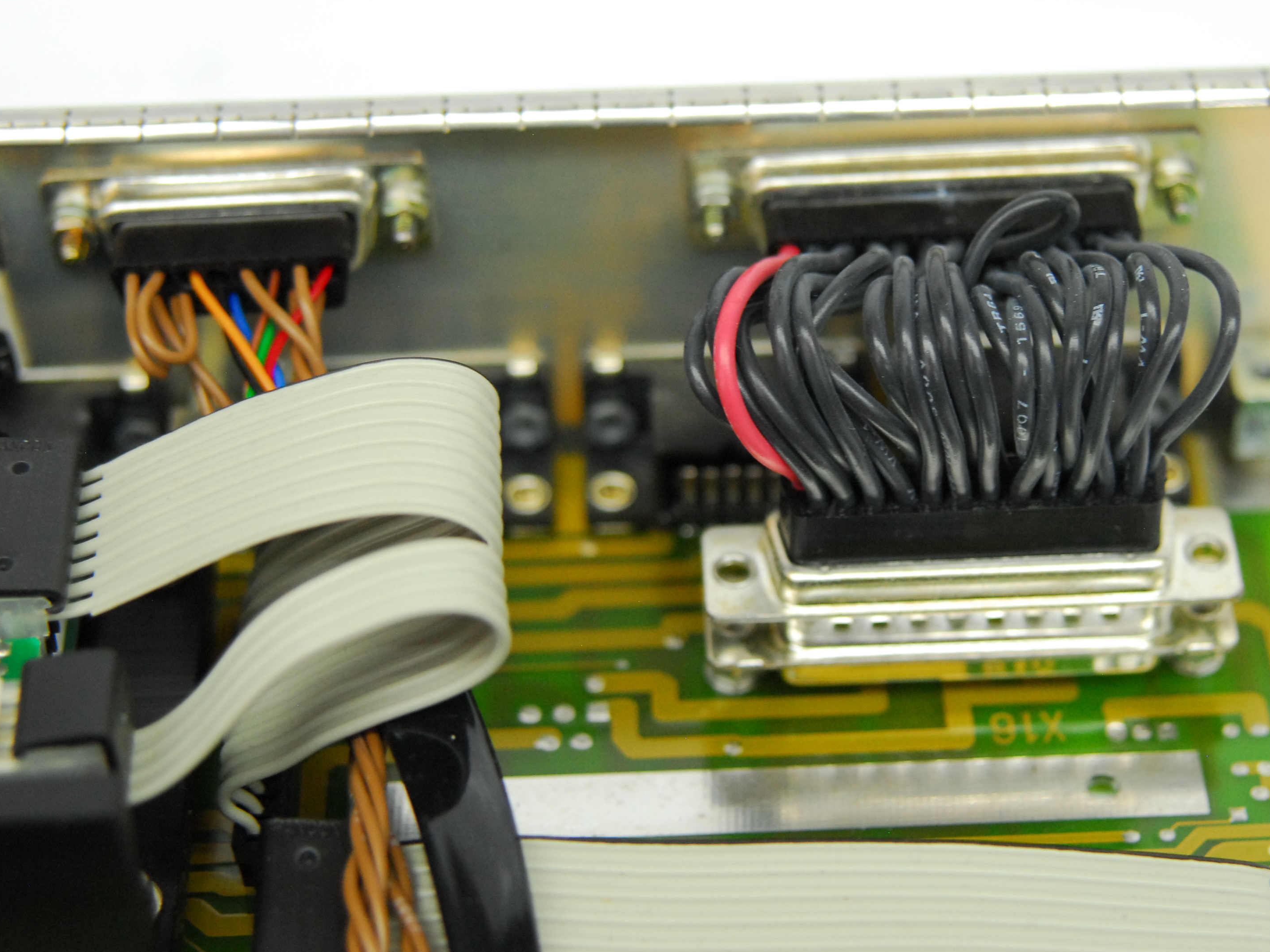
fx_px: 3449
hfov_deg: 20.8
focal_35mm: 94
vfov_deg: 15.7
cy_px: 407
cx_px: 764
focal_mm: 48
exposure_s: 1/100
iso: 800
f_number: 3.5
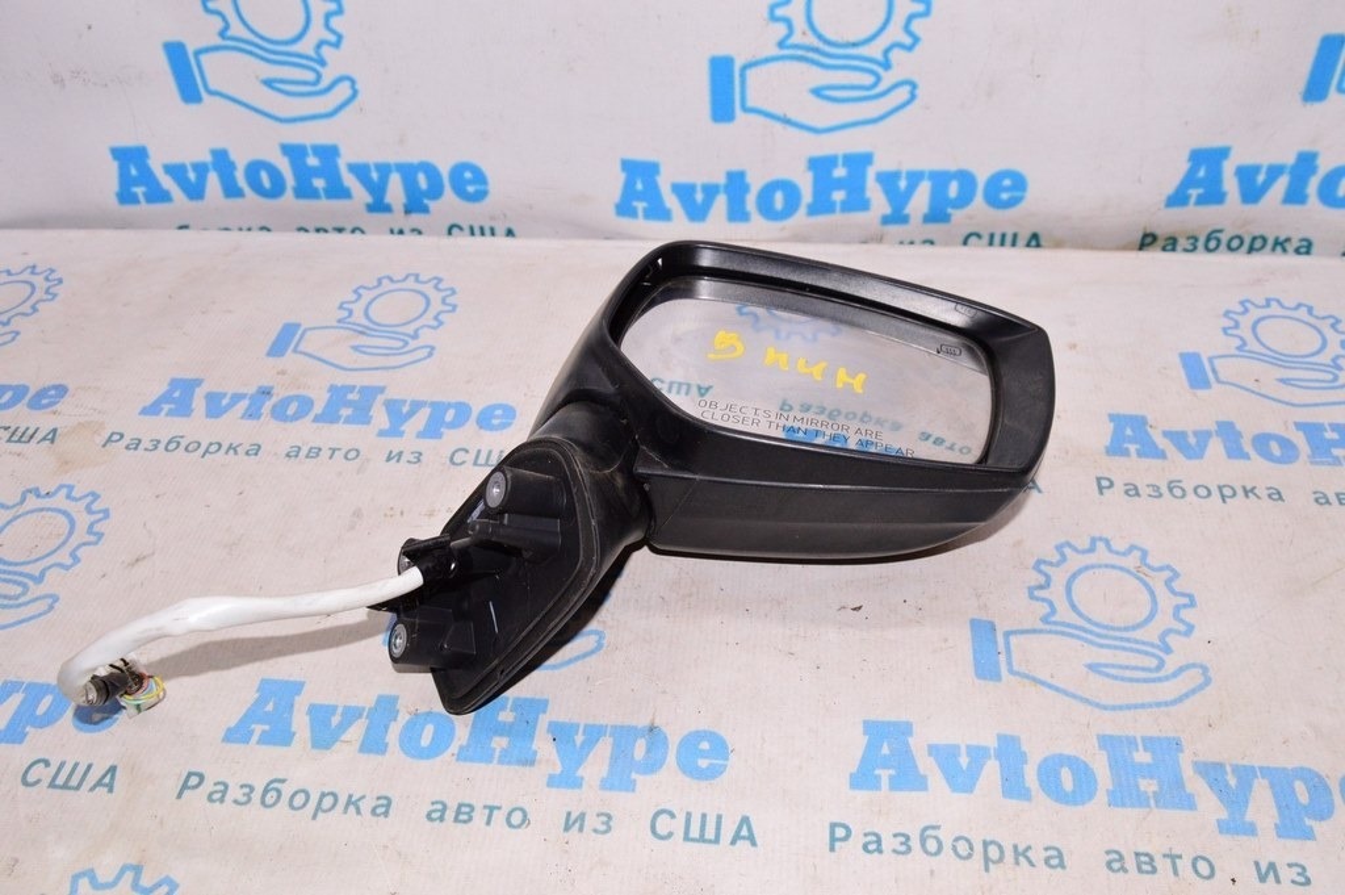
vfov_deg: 39.9
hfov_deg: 57.3
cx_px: 672
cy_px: 448
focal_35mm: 33
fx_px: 1232
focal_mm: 22
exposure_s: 1/200
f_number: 8
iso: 1600
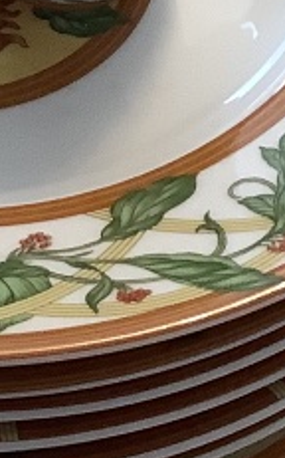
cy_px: 248
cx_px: -49
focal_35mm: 171
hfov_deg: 7.6
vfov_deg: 12.3
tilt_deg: -55.4
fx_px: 2129
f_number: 2.4
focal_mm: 3.3
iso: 160
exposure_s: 1/50
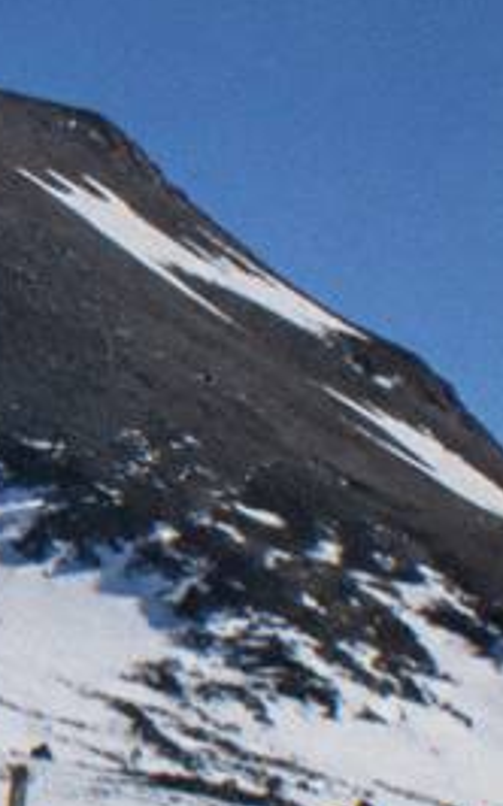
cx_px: -227
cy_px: 888
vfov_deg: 15.2
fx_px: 2942
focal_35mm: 134
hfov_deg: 9.5
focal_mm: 35
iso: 200
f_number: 9
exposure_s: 1/320
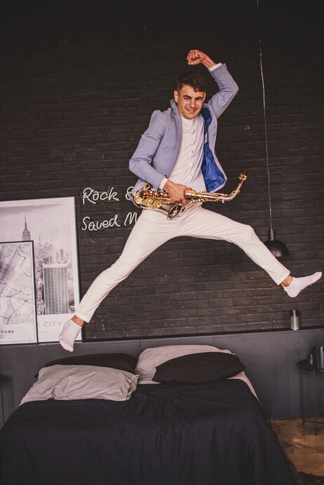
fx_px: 674
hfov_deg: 27.0
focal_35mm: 50
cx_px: 162
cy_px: 242
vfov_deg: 39.6
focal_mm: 50
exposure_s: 1/320
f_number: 1.8
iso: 400
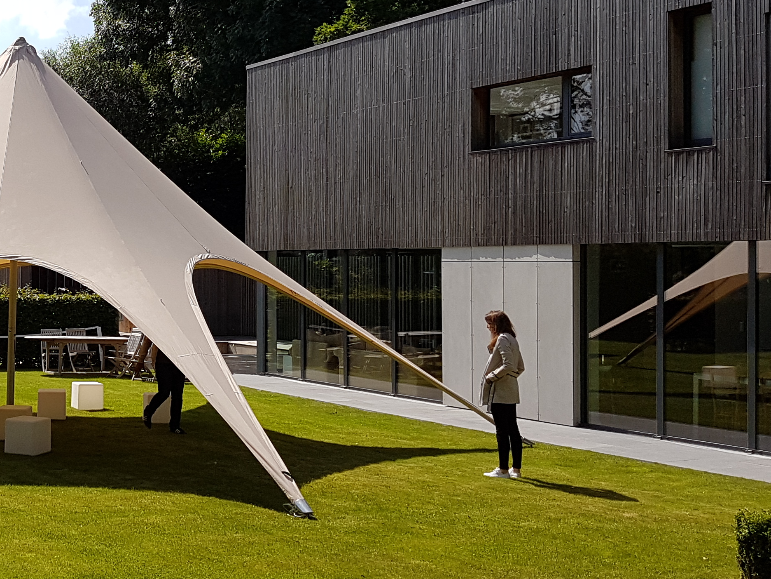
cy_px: 238
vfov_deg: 26.1
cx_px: 68
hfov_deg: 32.5
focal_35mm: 56
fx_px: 1247
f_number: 1.7
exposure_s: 1/2608
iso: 40
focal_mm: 4.2
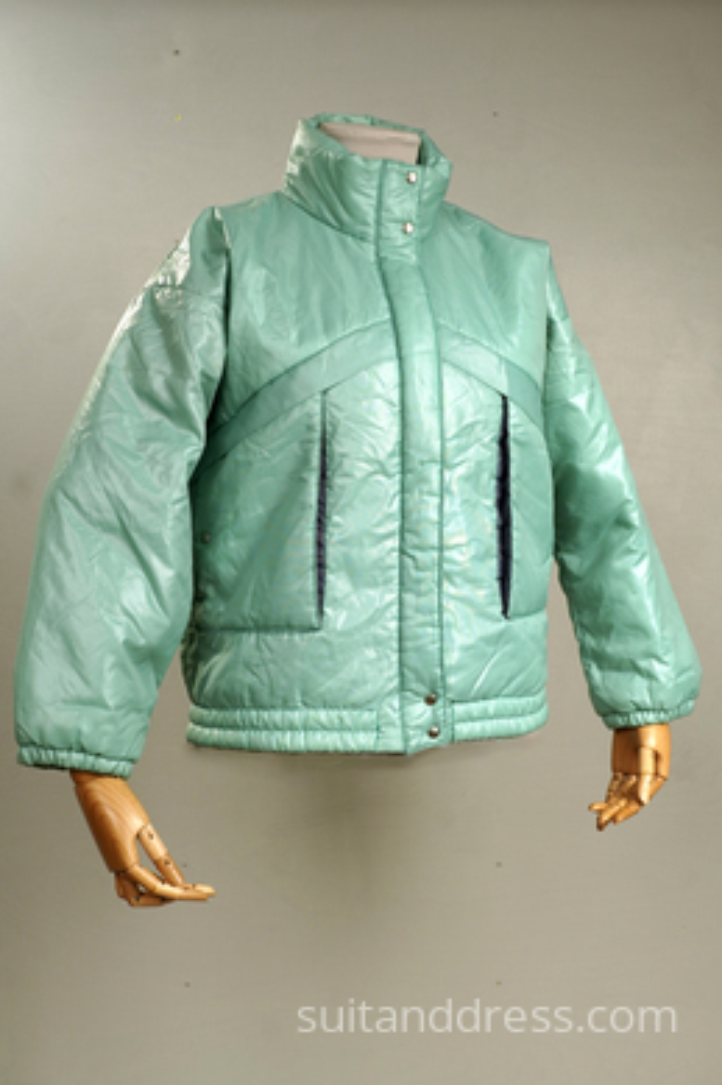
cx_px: 361
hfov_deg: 28.1
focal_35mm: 48
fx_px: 1445
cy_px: 542
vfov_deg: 41.1
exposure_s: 1/25
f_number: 8
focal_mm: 32
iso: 250
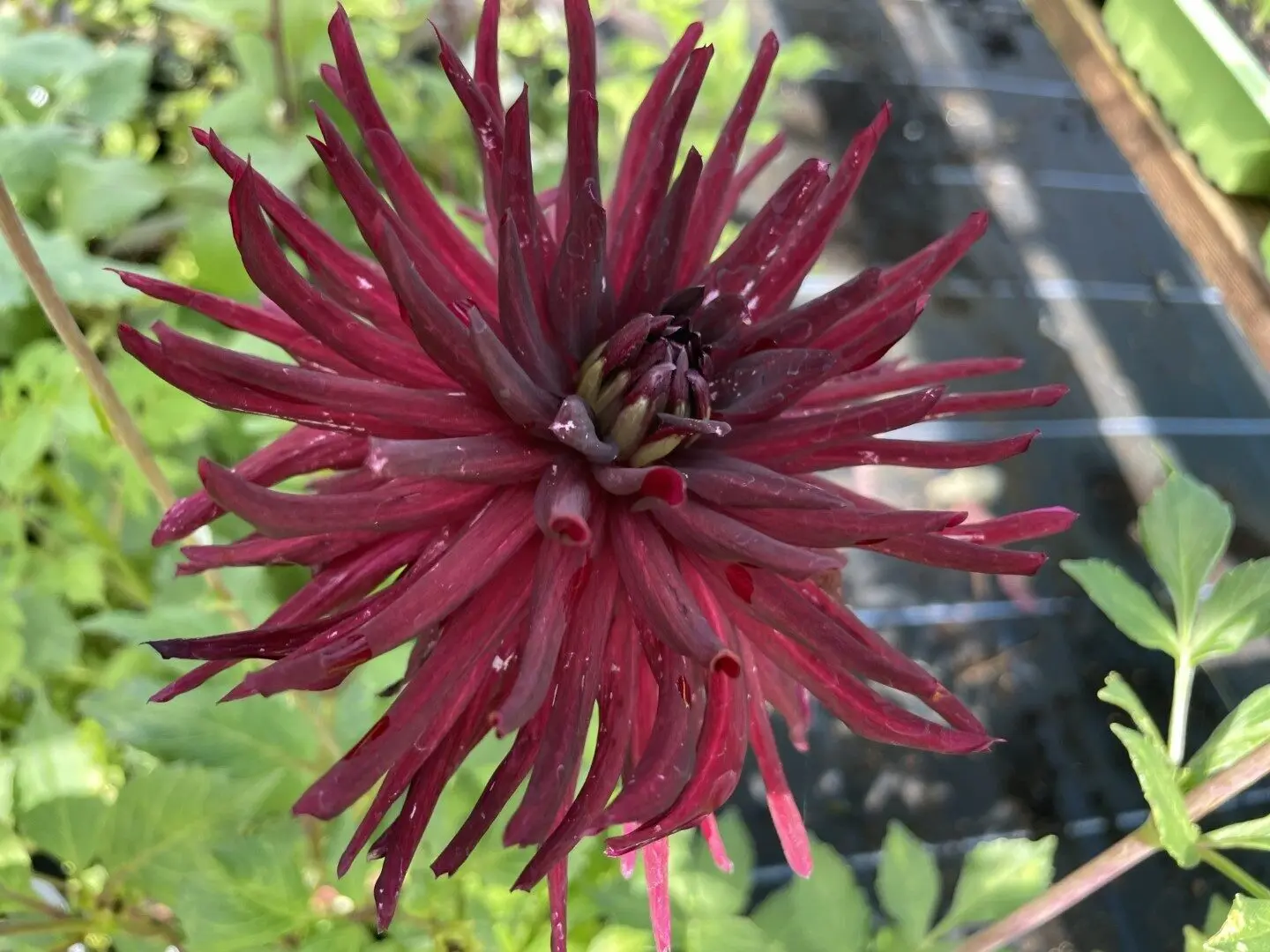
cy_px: 476
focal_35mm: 26
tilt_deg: -53.3
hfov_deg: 67.3
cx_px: 635
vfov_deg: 53.1
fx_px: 954
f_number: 1.6
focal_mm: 4.2
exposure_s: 1/148
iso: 32
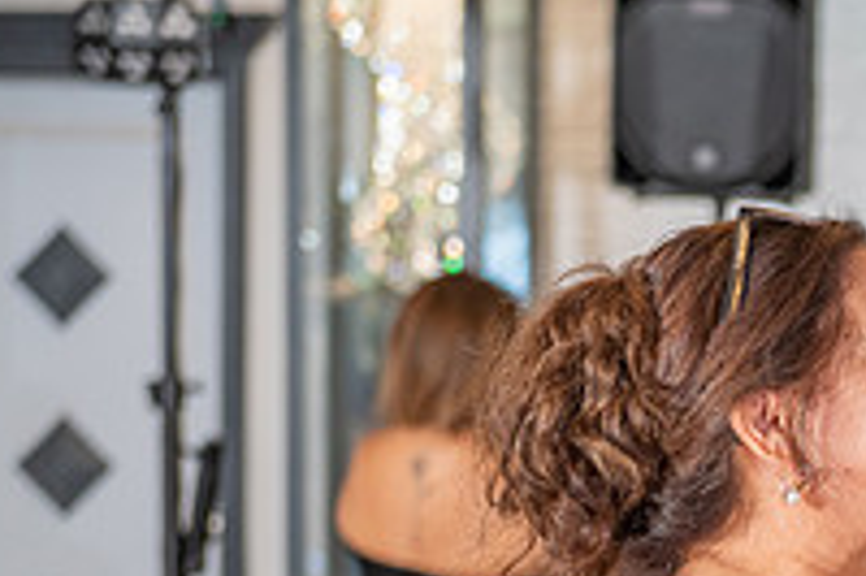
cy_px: 712
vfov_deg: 6.7
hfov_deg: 9.9
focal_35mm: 203
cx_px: 1121
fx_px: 4879
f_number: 4
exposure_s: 1/200
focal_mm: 70
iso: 500
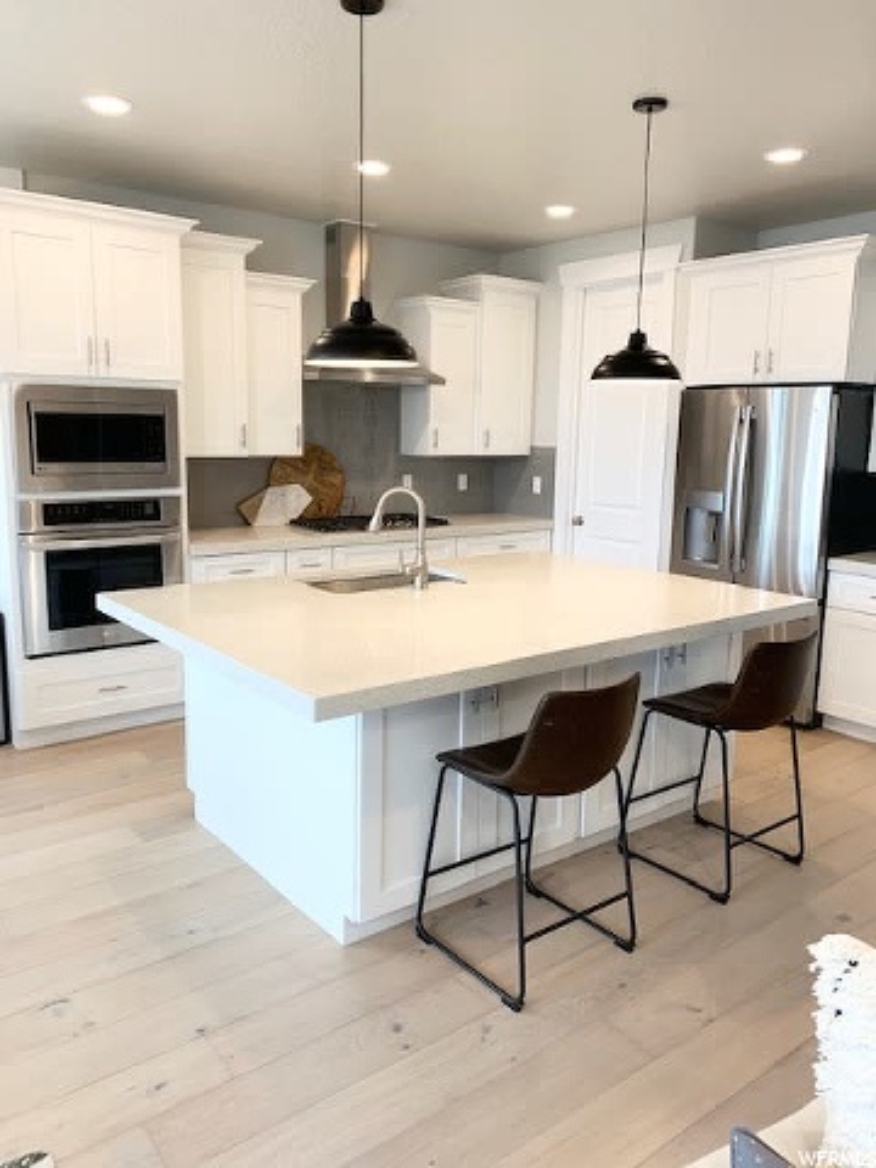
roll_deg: -1.6
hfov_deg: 53.1
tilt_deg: -7.9
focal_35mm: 26
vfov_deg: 67.3
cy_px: 584
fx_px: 877
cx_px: 438
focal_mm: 4.2
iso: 100
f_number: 1.8
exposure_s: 1/120
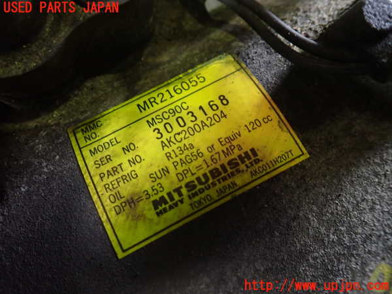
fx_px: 340
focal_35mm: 30
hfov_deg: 60.0
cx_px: 196
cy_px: 147
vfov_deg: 46.8
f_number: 2.3
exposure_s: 1/30
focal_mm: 5.4
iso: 640
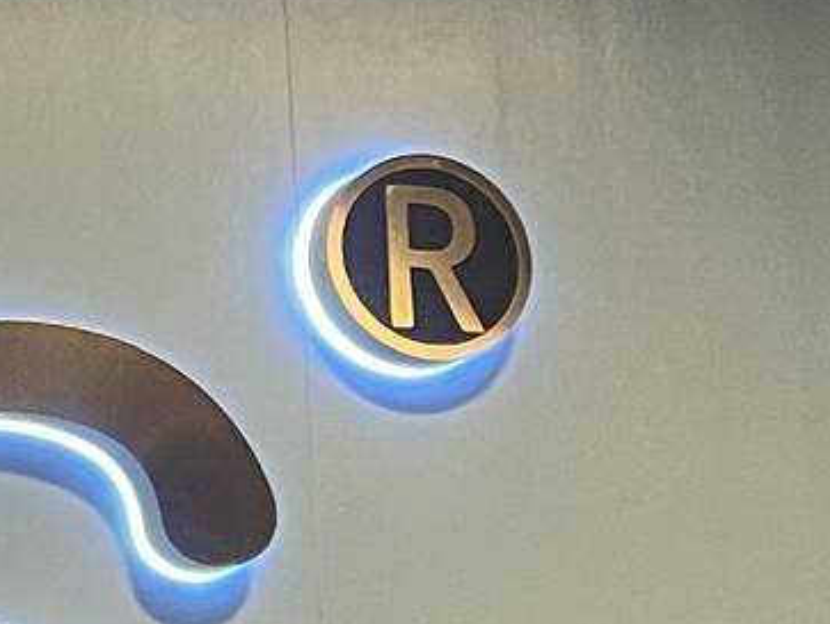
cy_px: 201
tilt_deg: +13.2
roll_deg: -2.6
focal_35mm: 186
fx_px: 4464
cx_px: -1207
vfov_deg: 8.0
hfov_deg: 9.4
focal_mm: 5.1
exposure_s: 1/100
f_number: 1.6
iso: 125
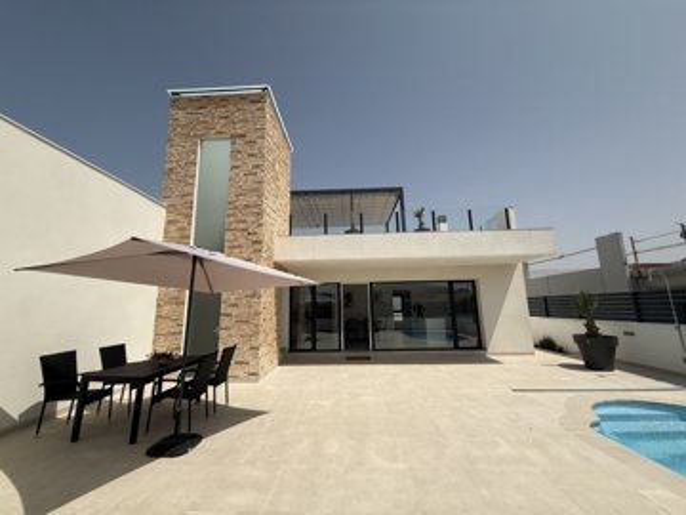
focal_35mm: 14
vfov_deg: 85.7
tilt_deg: +11.7
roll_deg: +1.6
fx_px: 277
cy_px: 258
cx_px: 343
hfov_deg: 102.1
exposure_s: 1/4425
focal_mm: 2.22
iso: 50
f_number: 2.2
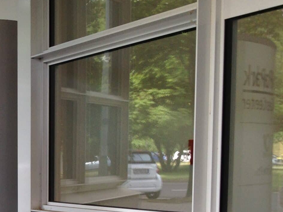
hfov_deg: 19.2
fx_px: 777
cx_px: -77
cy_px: 251
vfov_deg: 15.1
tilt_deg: -8.8
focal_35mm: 95
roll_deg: +1.3
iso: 50
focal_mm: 4.28
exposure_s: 1/171
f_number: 2.4
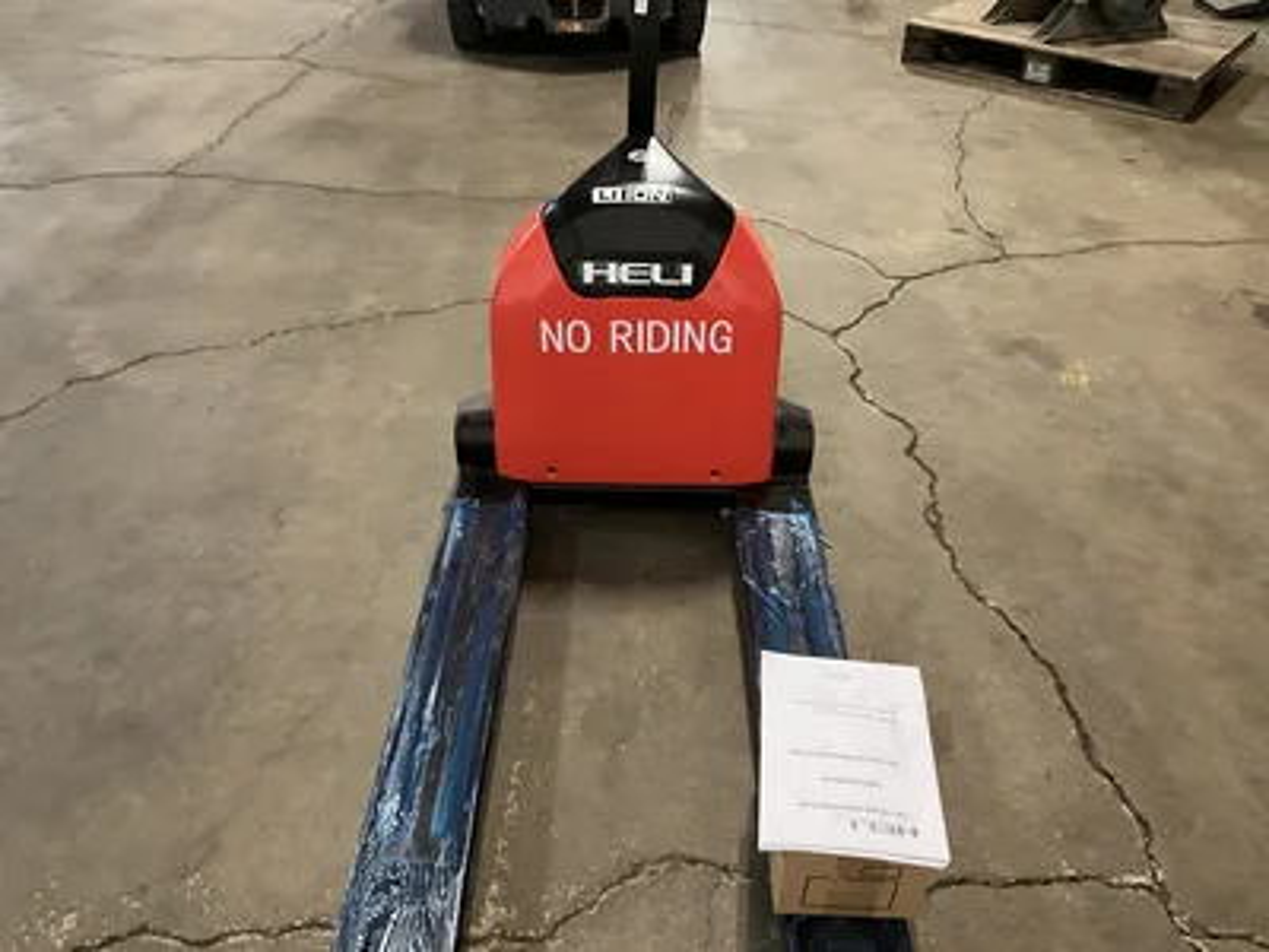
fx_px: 1063
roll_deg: -0.8
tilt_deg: -35.2
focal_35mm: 29
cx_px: 634
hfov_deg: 61.7
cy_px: 476
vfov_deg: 48.2
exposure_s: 1/39
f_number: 1.8
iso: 320
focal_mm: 3
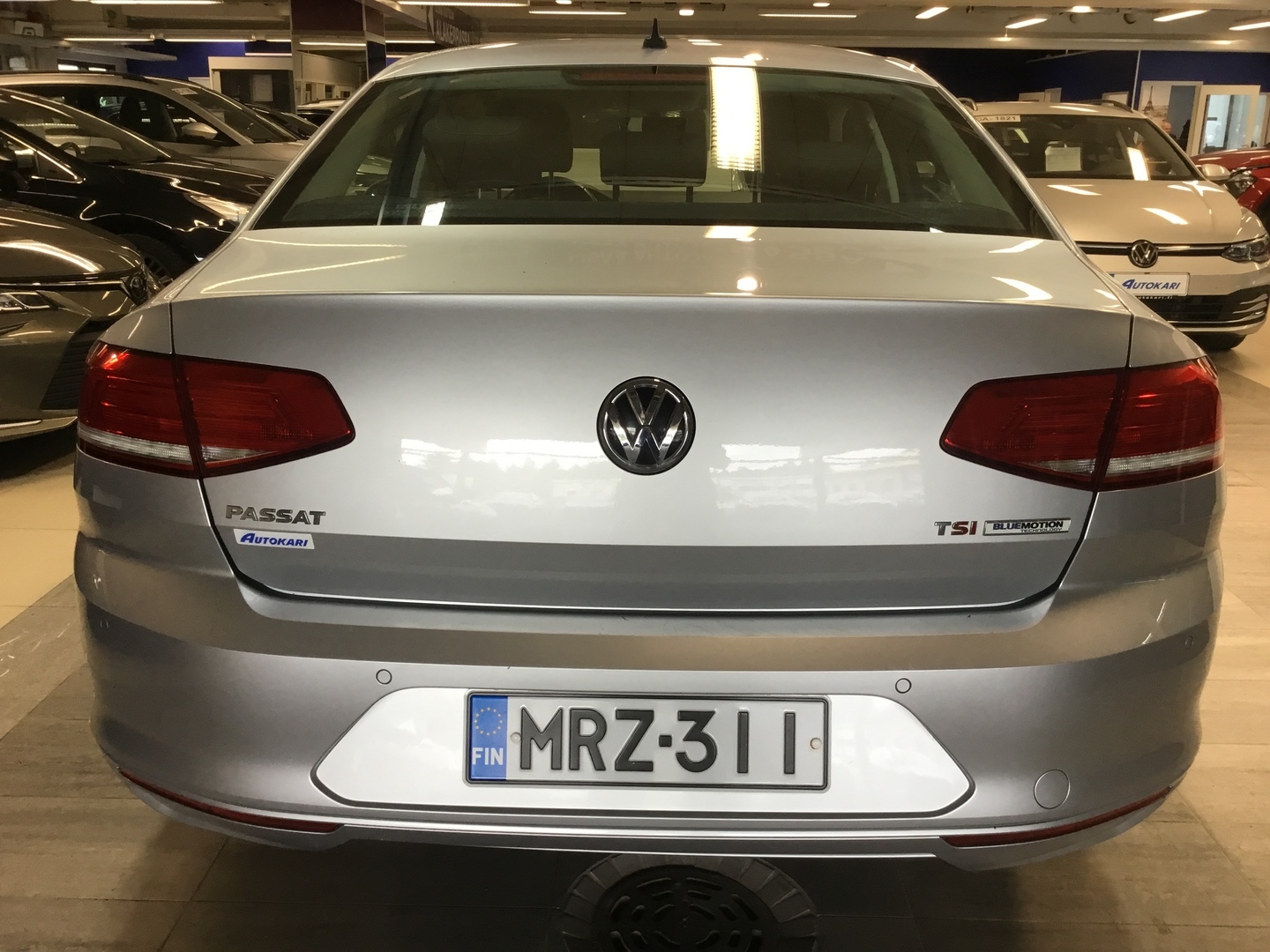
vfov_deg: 45.4
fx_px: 1137
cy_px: 476
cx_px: 635
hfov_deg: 58.4
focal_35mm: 31
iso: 32
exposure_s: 1/33
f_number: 2.4
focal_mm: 3.3
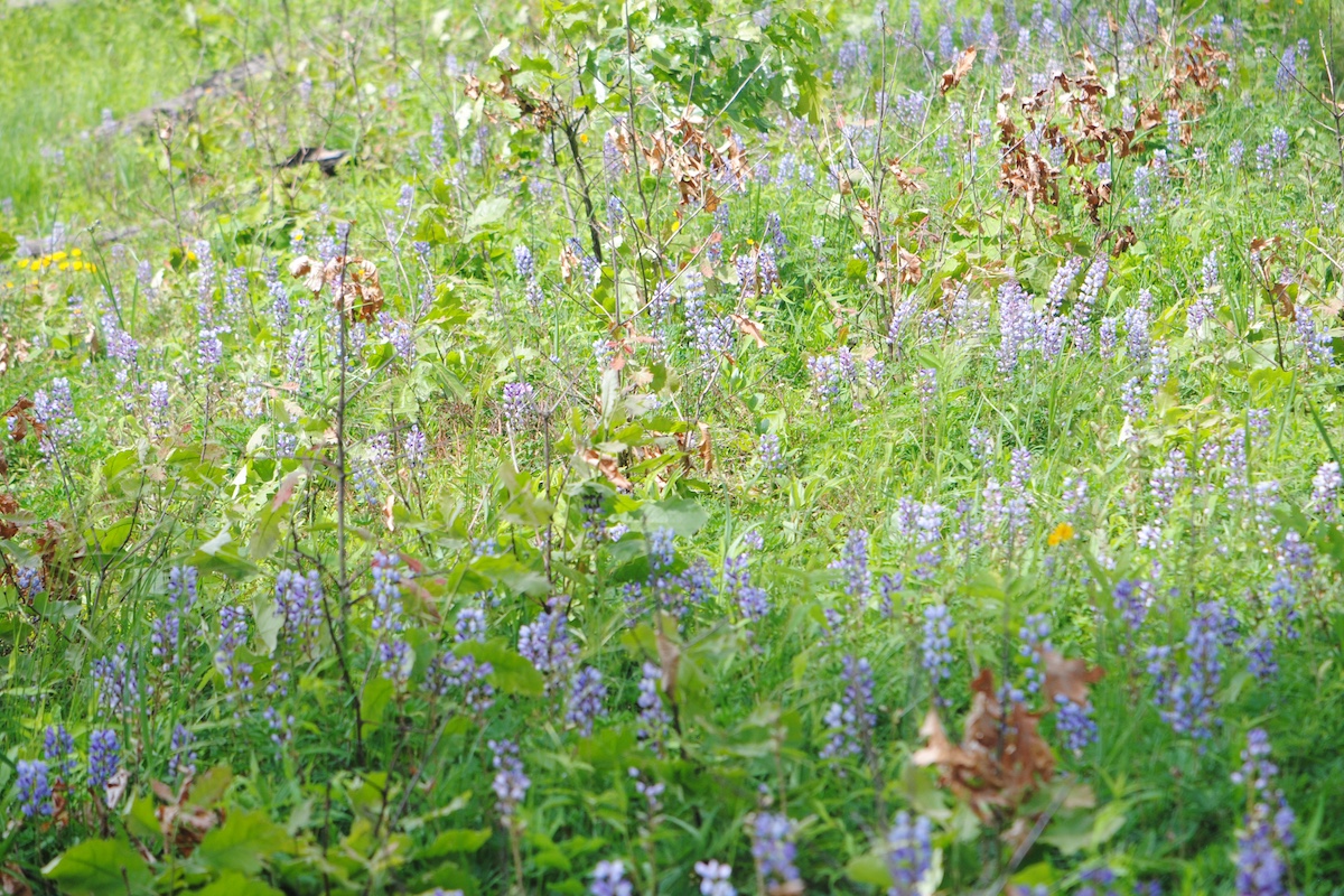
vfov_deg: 10.8
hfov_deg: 16.1
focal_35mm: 128
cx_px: 672
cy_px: 448
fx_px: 4760
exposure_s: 1/400
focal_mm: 85
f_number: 5
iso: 200
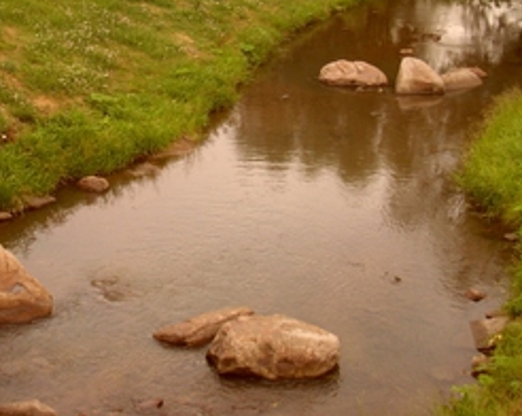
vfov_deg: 22.1
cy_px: 85
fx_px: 1049
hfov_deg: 27.8
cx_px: 176
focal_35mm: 68
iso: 80
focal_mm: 6.3
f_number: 3
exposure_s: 1/180
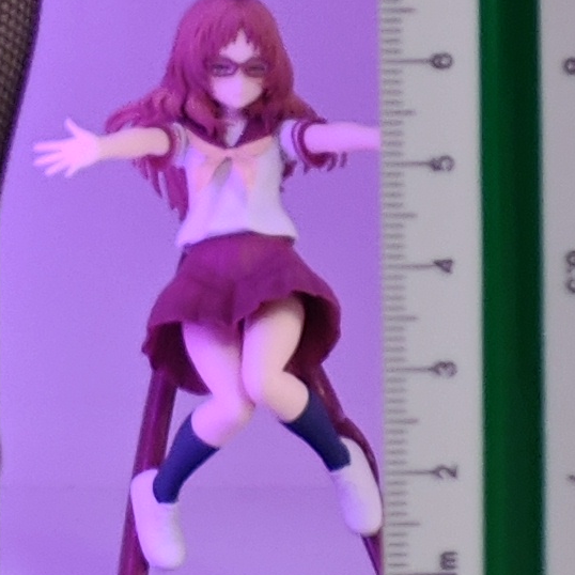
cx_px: -108
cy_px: -779
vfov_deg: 4.0
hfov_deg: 4.1
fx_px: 8062
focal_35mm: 429
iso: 400
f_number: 2.4
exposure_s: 1/26.6
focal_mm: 7.48
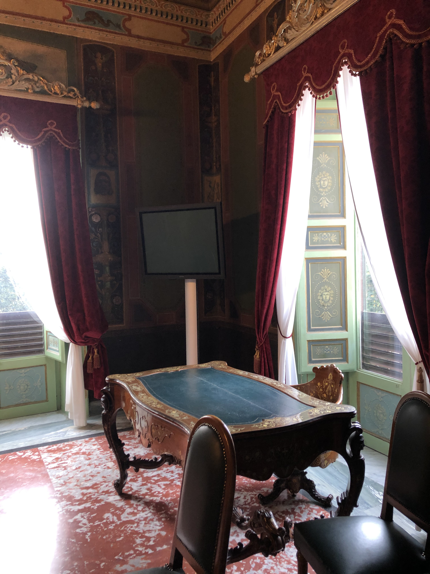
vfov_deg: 63.4
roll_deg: +1.9
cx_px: 215
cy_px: 287
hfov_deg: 49.7
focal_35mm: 28
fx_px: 464
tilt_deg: -1.1
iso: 40
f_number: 1.8
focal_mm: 4
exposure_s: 1/25
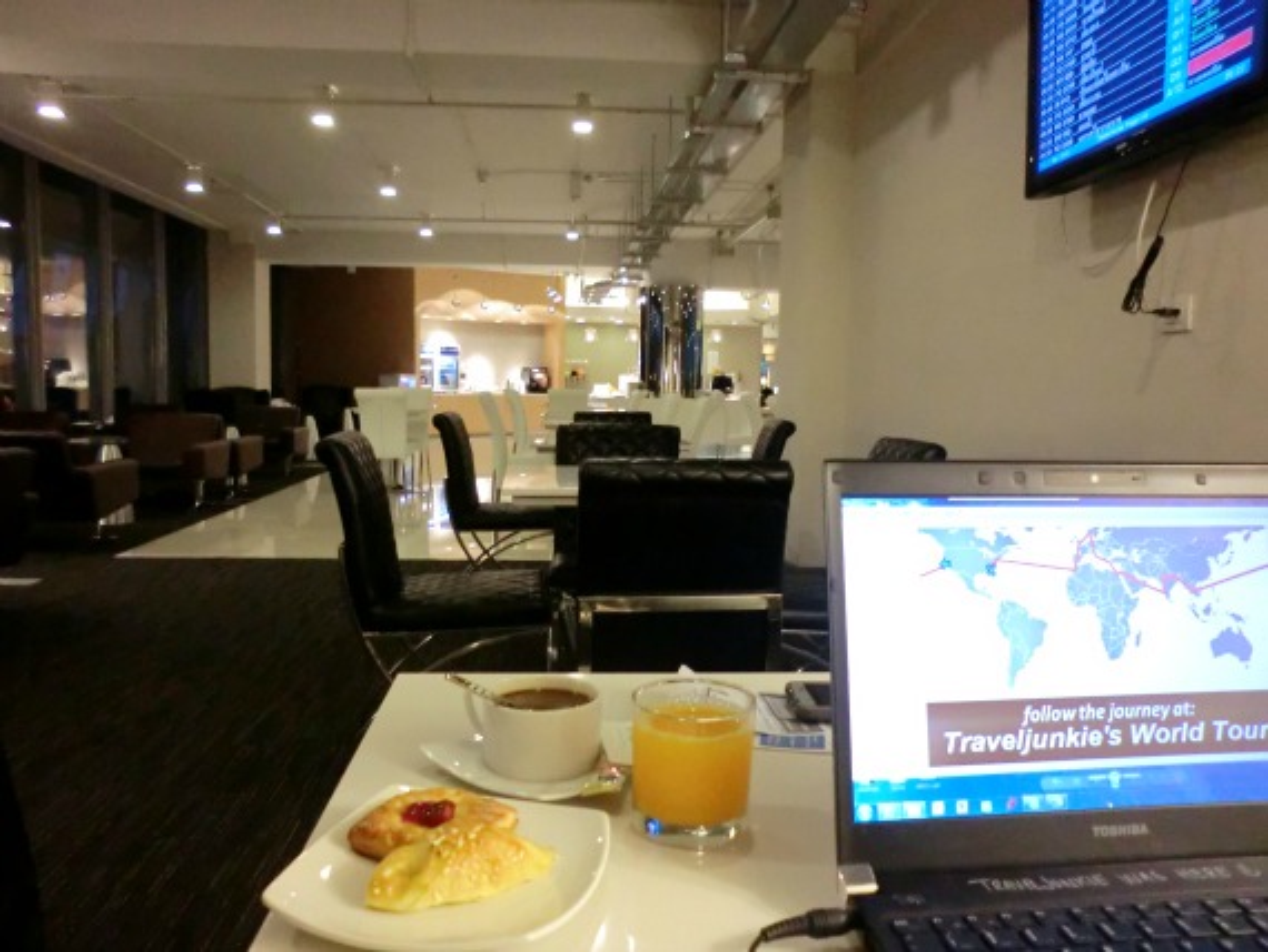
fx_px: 989
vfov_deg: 51.4
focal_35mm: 27
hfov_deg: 65.3
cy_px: 476
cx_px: 634
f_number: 3.2
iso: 800
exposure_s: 1/30
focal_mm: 4.9
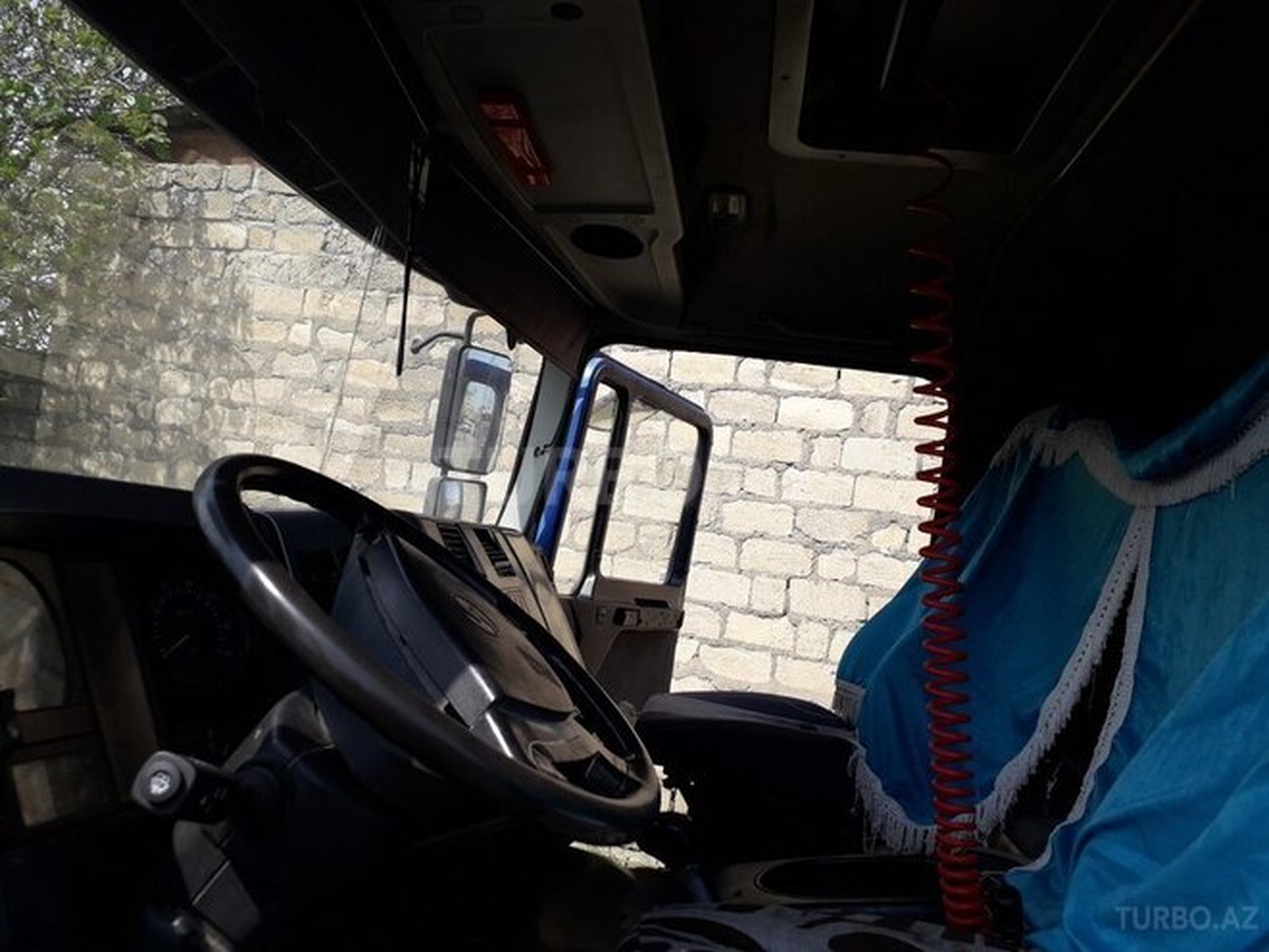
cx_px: 634
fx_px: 990
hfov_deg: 65.3
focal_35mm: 27
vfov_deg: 51.4
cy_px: 476
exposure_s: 1/1115
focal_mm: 3.6
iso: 40
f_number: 1.9
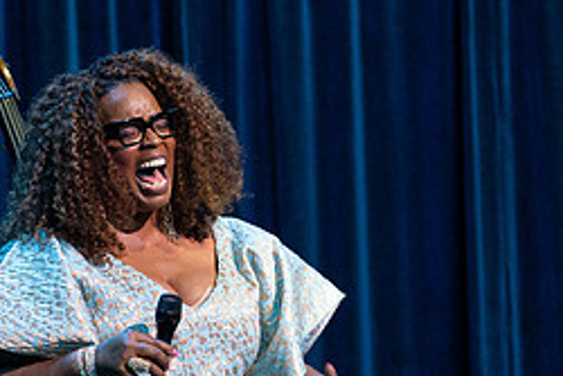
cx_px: 28
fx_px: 10609
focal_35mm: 678
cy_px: 422
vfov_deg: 2.0
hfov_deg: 3.0
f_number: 6.3
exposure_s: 1/250
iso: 2500
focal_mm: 184
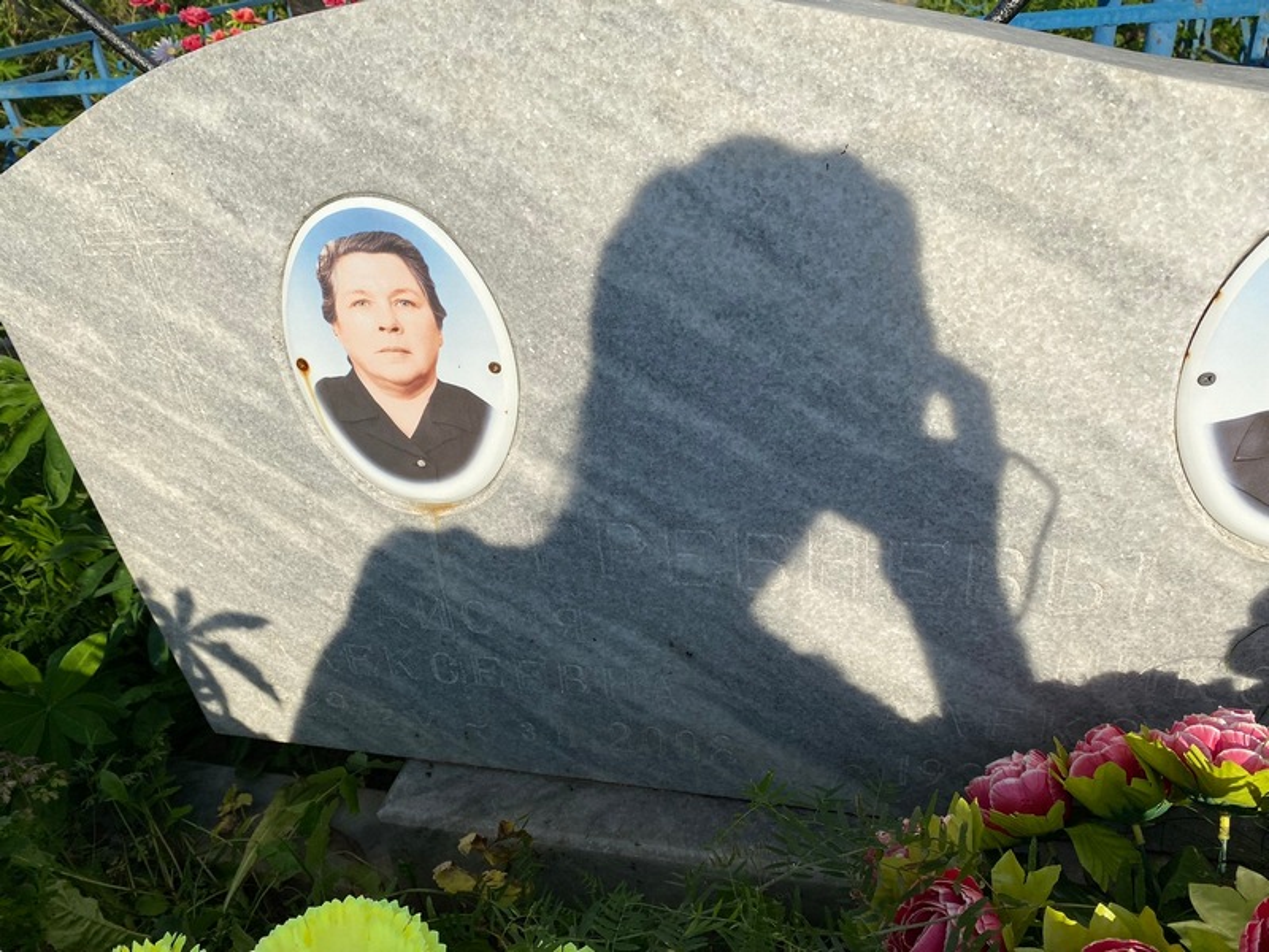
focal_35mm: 26
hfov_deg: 67.3
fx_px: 953
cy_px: 476
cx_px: 634
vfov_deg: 53.1
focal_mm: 4.25
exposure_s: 1/6410
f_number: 1.8
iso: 32
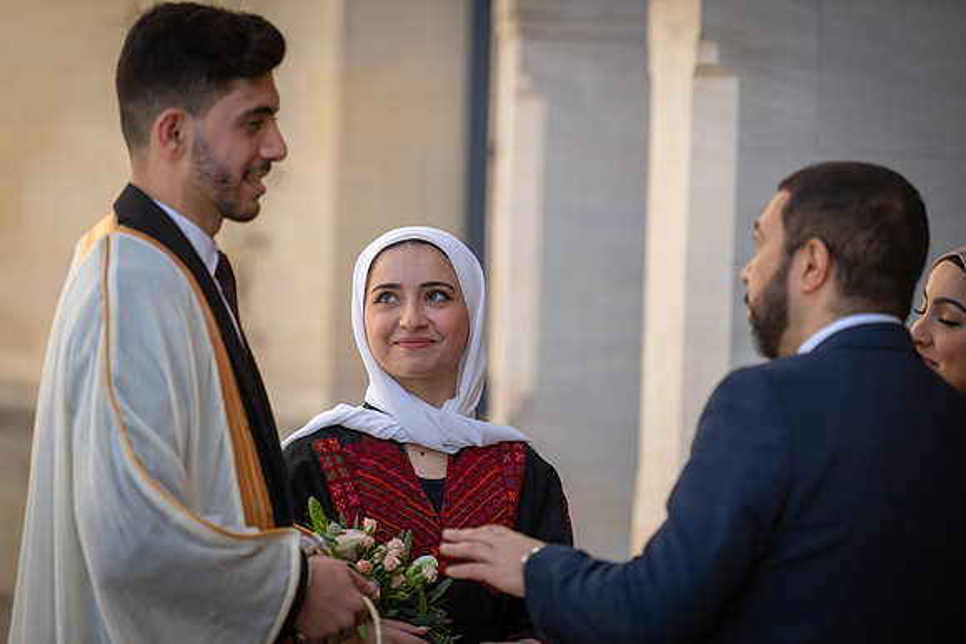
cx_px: 483
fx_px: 4160
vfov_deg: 8.9
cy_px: 322
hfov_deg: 13.2
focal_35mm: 155
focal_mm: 155
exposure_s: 1/1000
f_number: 2.8
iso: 100
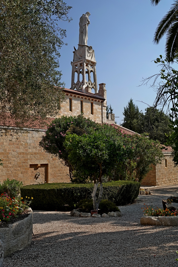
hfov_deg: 37.9
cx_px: 89
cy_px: 134
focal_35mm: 35
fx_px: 260
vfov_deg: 54.4
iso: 80
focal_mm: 12.96
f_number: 3.2
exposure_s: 1/1600
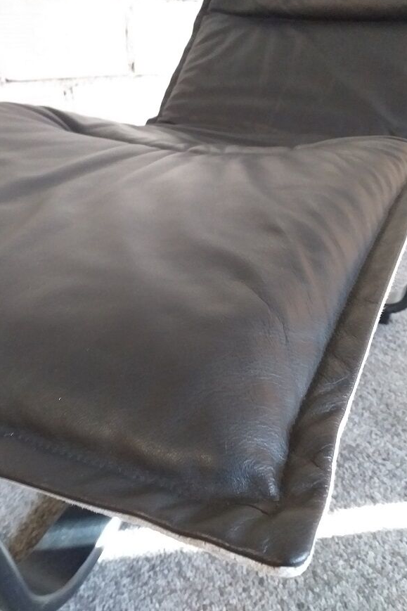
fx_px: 475
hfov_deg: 46.4
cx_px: 213
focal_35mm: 28
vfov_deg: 65.5
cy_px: 309
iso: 400
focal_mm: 3.6
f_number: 1.9
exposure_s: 1/25
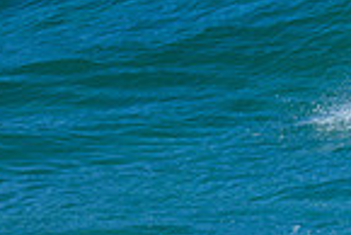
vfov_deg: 0.4
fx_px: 31192
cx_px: 588
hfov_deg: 0.6
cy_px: -98
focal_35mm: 3196
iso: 500
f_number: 6.3
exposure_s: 1/2000
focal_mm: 800
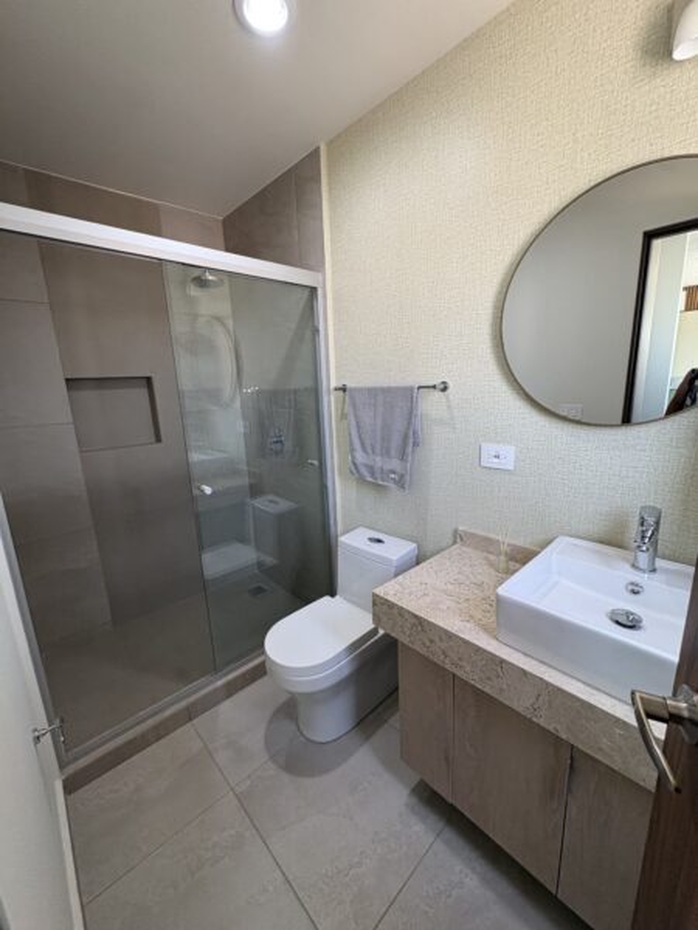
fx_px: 376
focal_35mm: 14
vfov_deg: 102.1
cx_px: 349
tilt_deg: -12.1
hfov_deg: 85.7
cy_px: 465
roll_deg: +2.9
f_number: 2.2
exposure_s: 1/97
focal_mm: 2.22
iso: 200
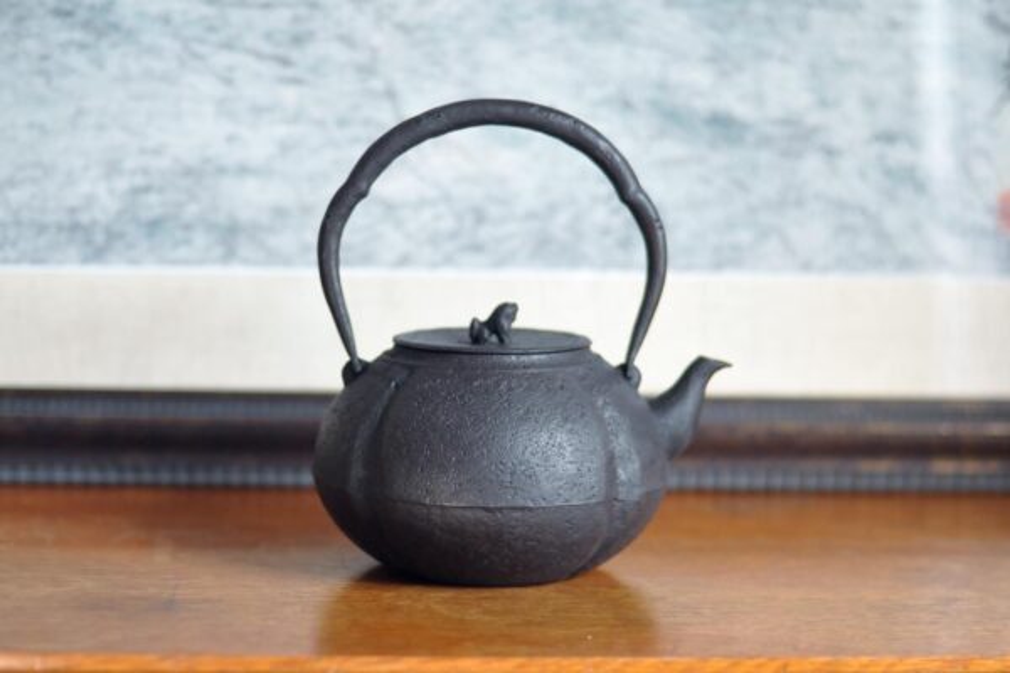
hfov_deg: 27.0
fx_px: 2104
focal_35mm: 75
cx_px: 505
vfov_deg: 18.2
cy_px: 336
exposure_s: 1/1000
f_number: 2.2
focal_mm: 50
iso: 1250
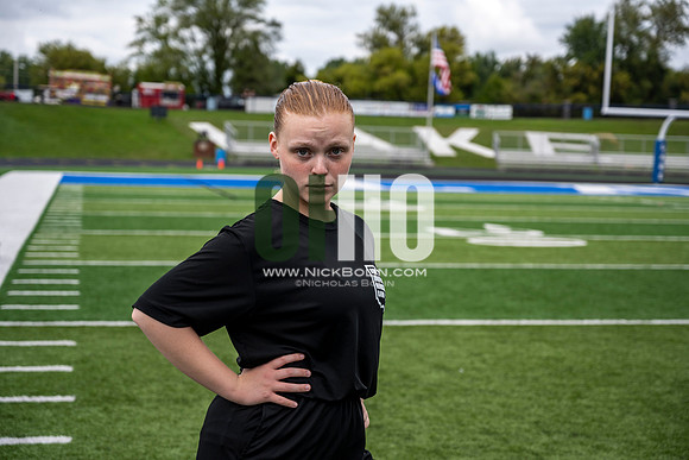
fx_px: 1149
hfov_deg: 33.4
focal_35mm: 60
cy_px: 230
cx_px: 344
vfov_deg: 22.6
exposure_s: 1/800
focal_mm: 60
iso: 160
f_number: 4
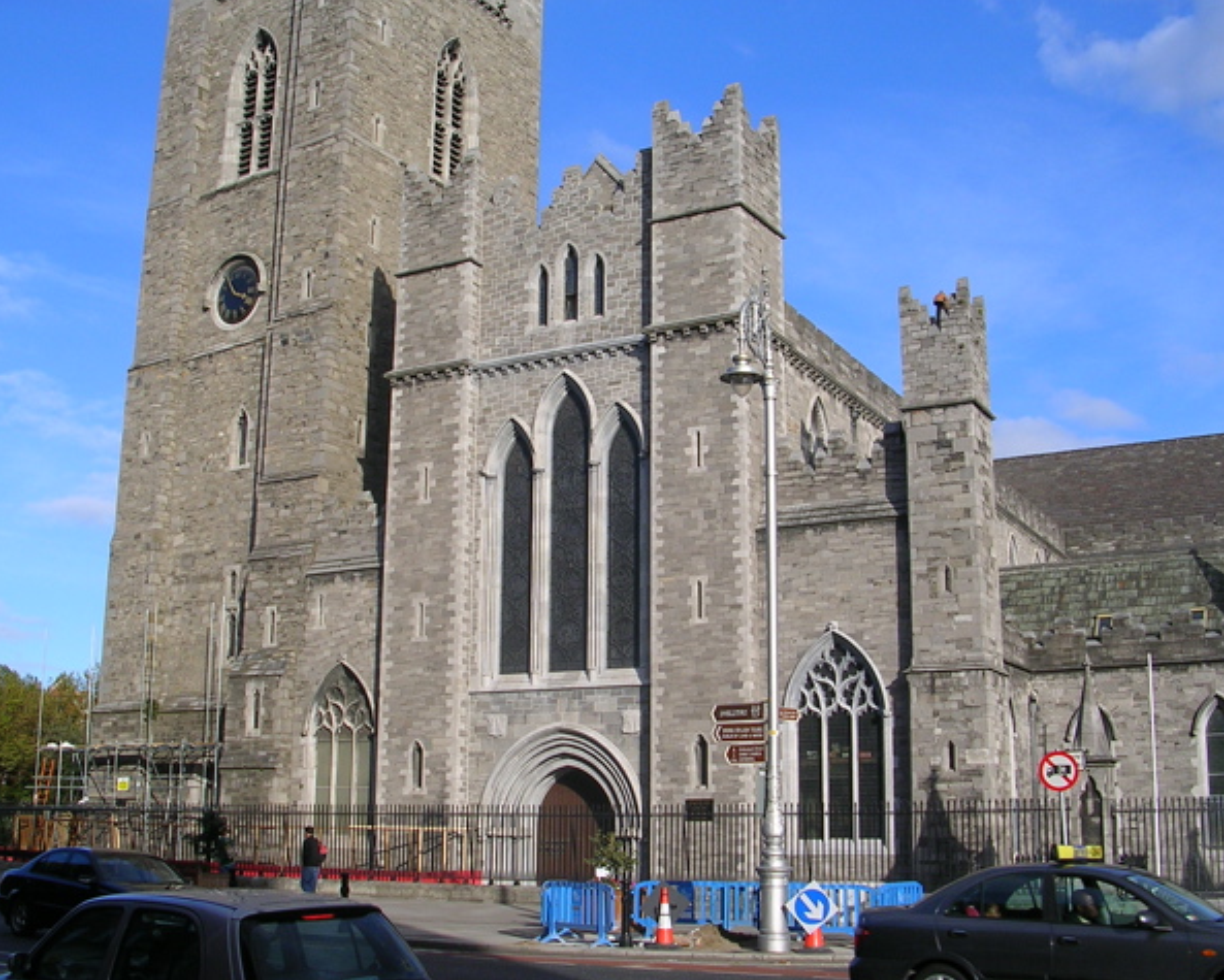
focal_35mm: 40
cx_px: 615
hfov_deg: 45.8
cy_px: 491
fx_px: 1450
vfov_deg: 37.4
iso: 50
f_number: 5.6
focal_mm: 5.8
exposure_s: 1/266
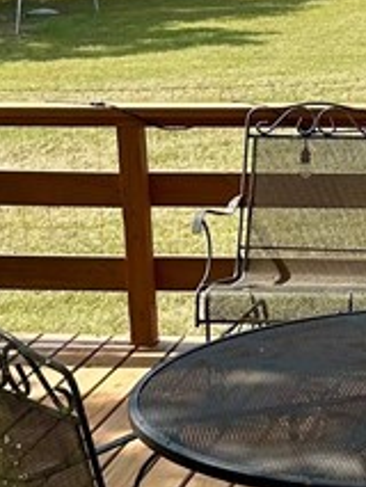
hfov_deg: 11.7
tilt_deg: -6.3
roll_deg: +1.1
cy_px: 59
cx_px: 421
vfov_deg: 15.6
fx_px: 1760
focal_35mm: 125
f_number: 1.5
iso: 50
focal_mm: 5.7
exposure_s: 1/2994
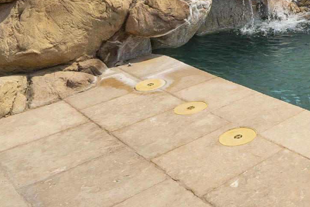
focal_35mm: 50
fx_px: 431
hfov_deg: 31.7
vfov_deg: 22.9
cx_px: 390
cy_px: -85
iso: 100
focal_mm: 12
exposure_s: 1/400
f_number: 8
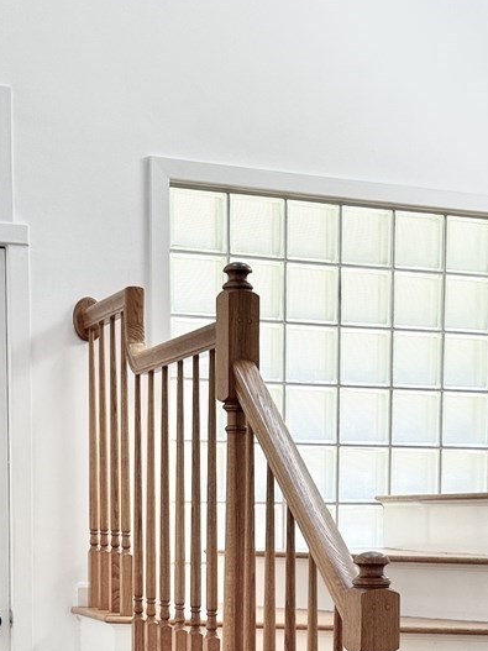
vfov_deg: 26.8
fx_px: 1316
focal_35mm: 70
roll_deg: -1.3
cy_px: 597
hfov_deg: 21.0
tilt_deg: -1.4
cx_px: 309
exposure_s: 1/222
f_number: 1.78
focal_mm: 6.76
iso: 64
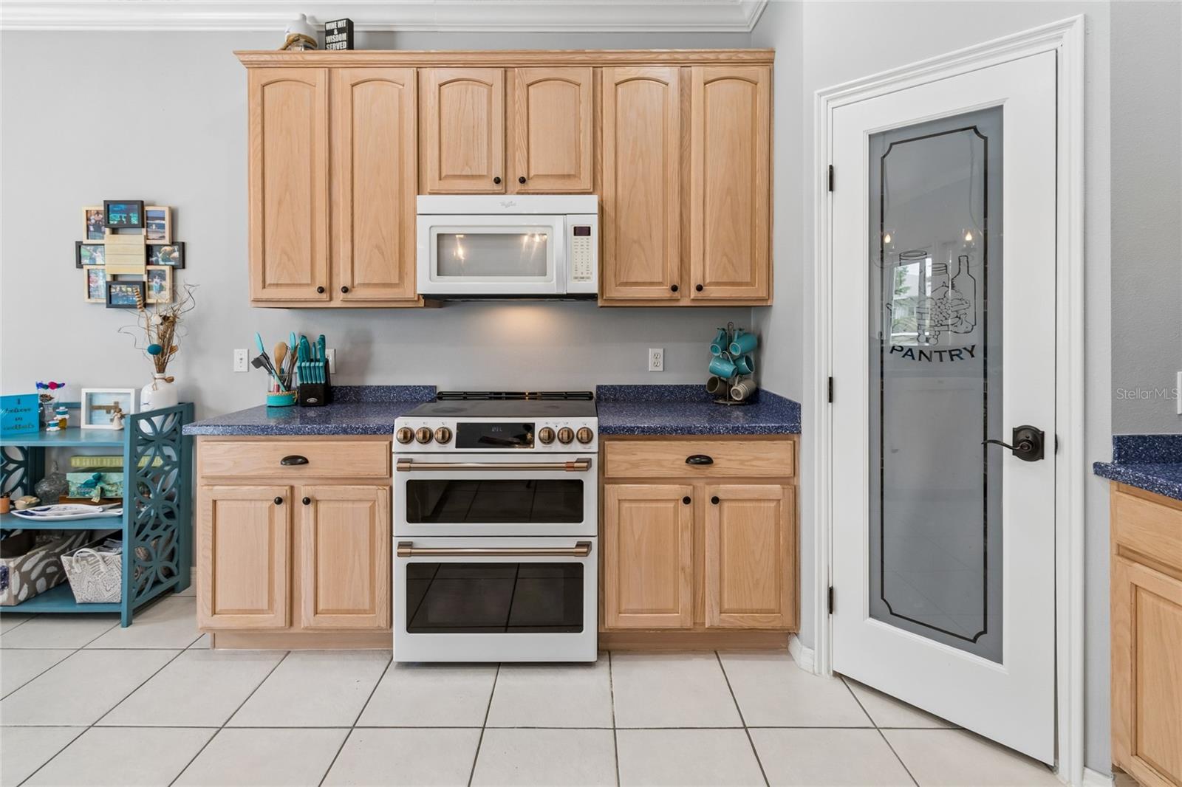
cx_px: 591
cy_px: 394
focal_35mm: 15
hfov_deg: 100.4
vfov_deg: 77.3
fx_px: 492
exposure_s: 1/10
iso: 100
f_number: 7.1
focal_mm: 10
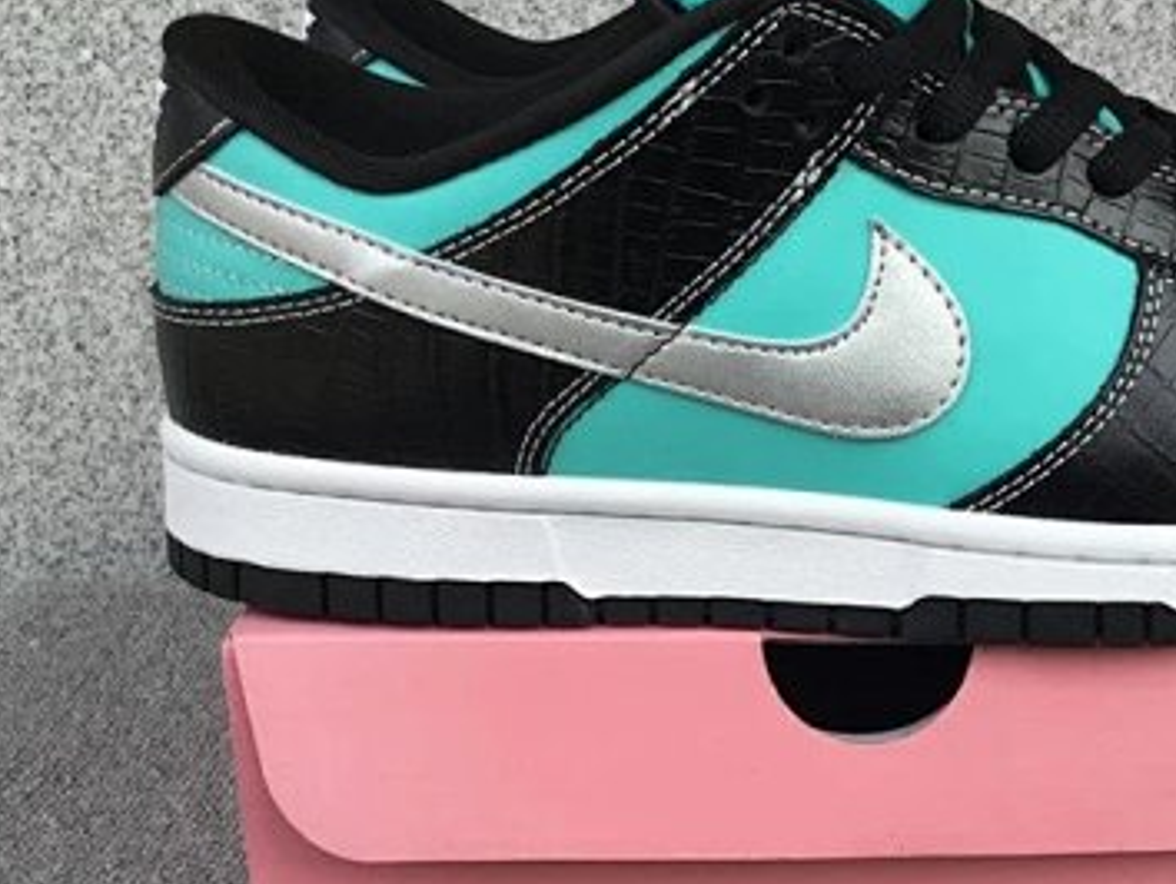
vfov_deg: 26.1
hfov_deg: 33.6
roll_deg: -0.8
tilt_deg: -18.8
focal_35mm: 56
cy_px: 545
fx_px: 1904
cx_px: 884
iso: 25
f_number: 2.4
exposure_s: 1/403
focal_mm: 3.3
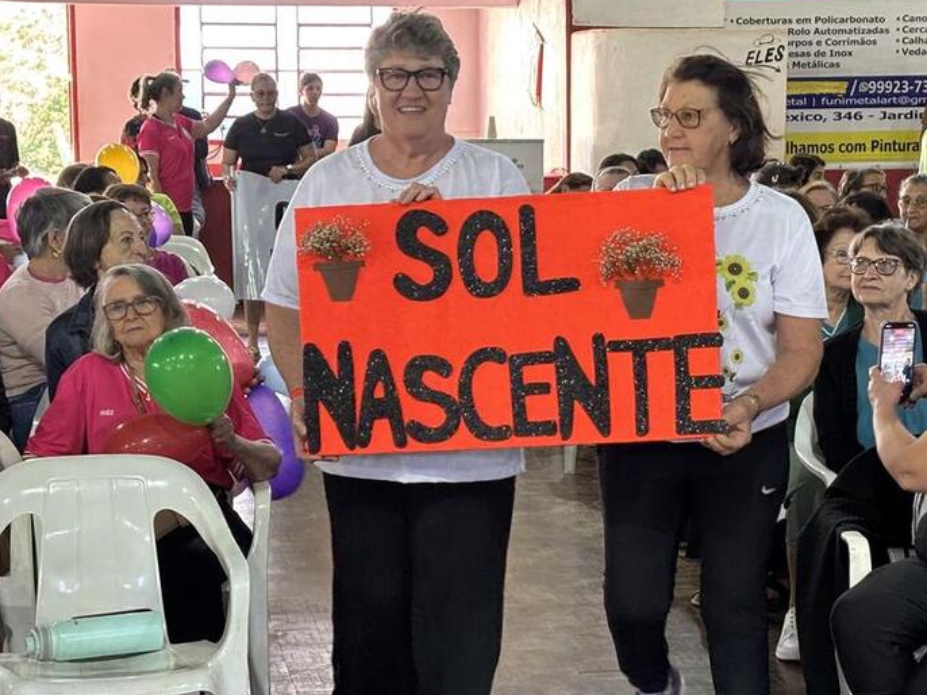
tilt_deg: -7.1
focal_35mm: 91
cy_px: 376
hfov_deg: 21.5
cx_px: 500
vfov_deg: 16.2
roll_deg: -0.2
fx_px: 2436
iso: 160
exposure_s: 1/40
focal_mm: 5.96
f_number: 1.6
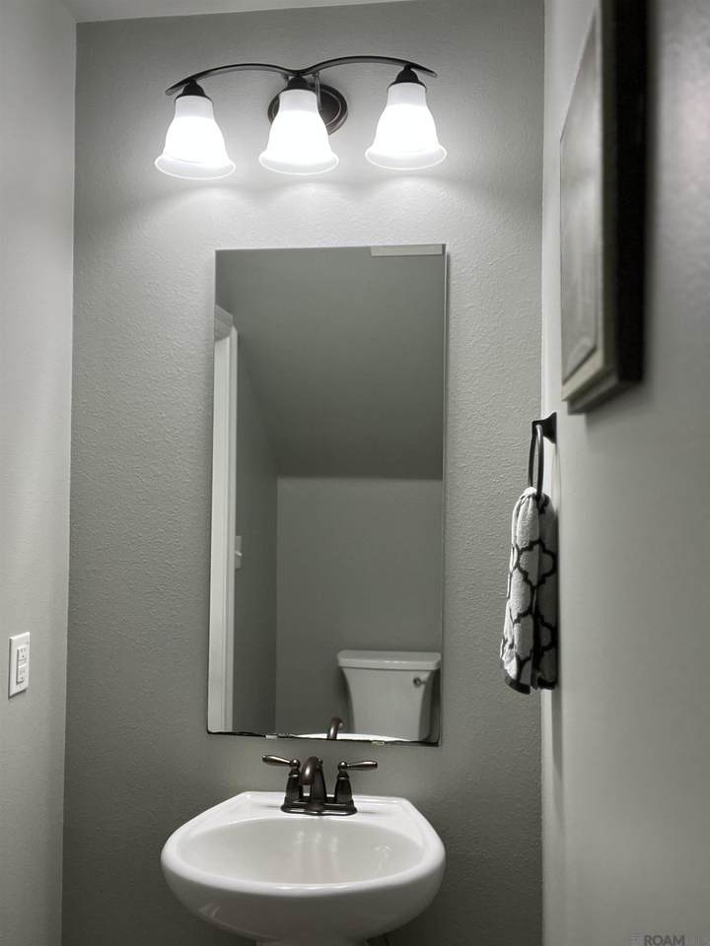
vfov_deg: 60.0
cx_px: 355
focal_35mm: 30
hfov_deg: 46.8
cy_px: 473
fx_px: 820
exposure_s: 1/60
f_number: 2.2
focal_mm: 2.71
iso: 100
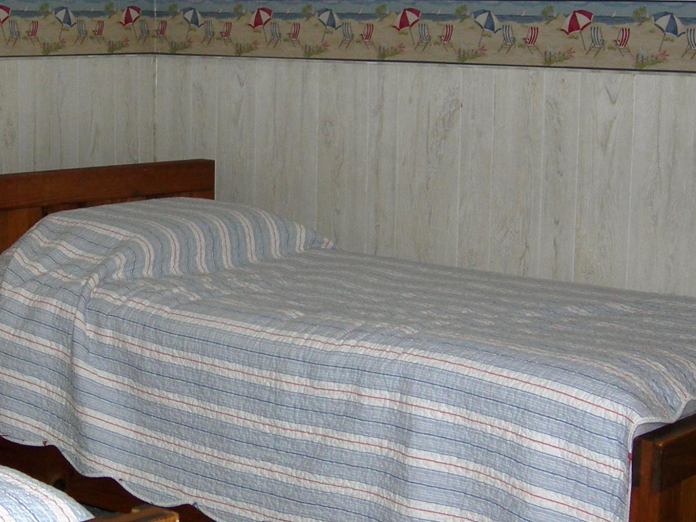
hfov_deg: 23.6
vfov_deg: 18.0
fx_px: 1649
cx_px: 196
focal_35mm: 82
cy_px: 251
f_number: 2.8
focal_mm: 7.8
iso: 69
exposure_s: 1/60.1
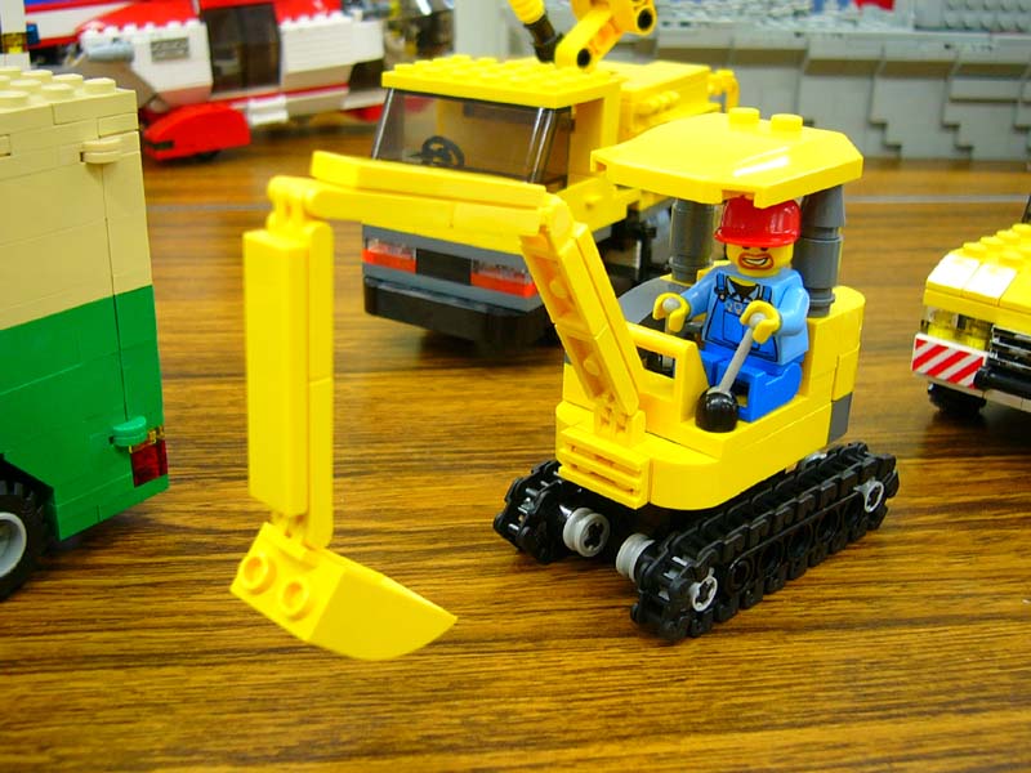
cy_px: 386
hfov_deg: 52.6
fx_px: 1042
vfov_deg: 40.7
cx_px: 516
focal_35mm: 35
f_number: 2.8
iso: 100
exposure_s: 1/25
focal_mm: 5.8
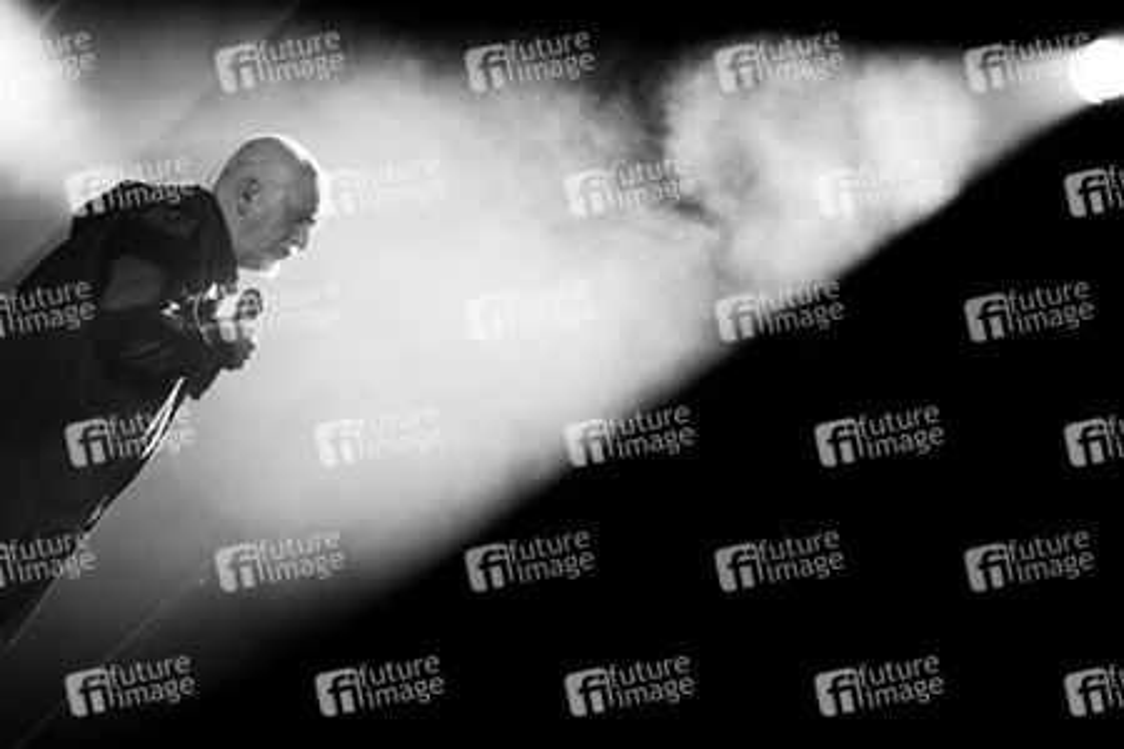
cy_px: 374
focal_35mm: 105
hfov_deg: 19.5
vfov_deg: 13.0
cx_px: 562
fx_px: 3278
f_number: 2.8
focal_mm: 70
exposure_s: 1/320
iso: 720
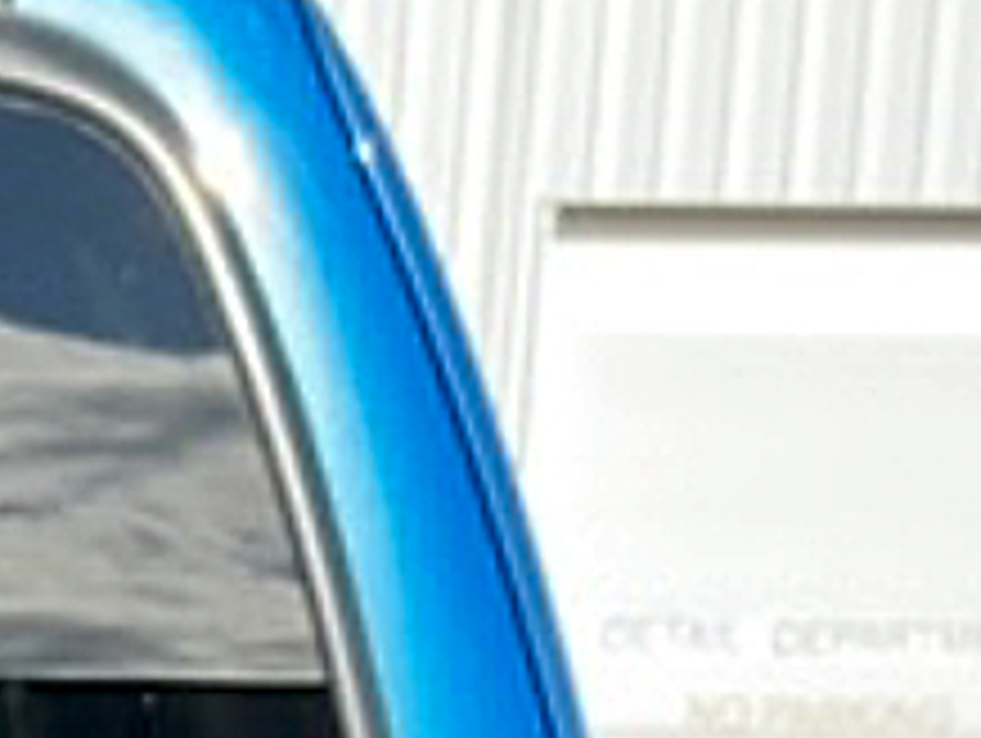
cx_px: -1382
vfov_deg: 6.0
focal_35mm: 220
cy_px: 2552
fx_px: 6242
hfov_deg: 8.3
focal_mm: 3
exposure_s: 1/540
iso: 25
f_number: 1.8
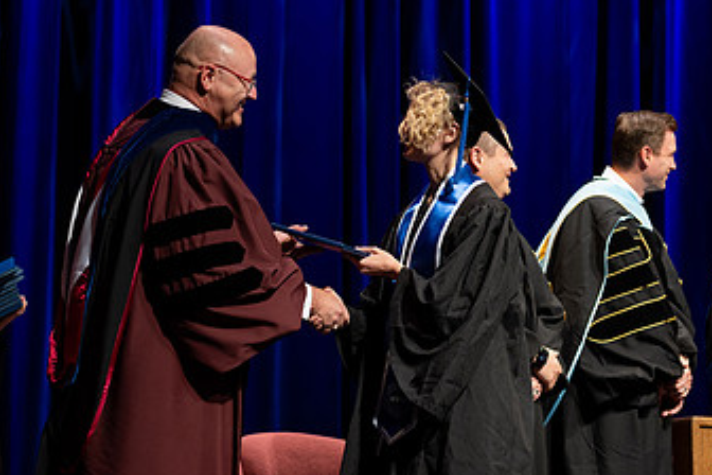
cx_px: 337
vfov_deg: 11.3
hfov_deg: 16.9
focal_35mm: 121
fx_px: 2393
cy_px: 374
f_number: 2.8
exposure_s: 1/250
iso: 640
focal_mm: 70
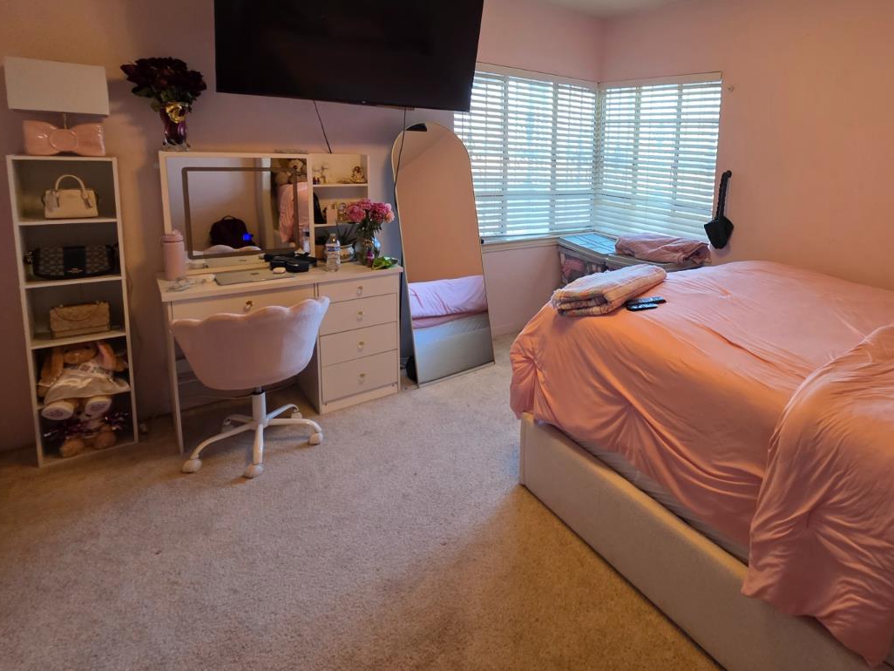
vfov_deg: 66.9
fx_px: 491
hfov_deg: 80.2
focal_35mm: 19
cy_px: 225
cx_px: 633
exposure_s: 1/60
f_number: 1.9
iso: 200
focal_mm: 2.2
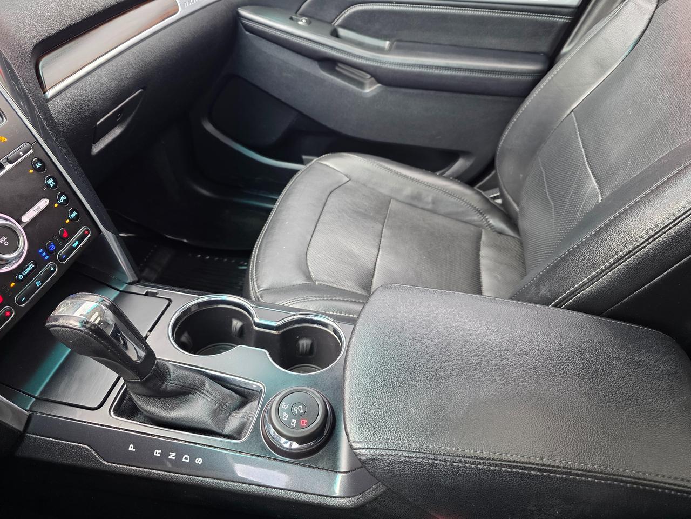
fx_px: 459
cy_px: 260
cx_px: 346
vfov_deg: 58.9
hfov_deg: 73.9
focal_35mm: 23
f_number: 1.7
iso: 200
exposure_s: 1/120
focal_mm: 6.3
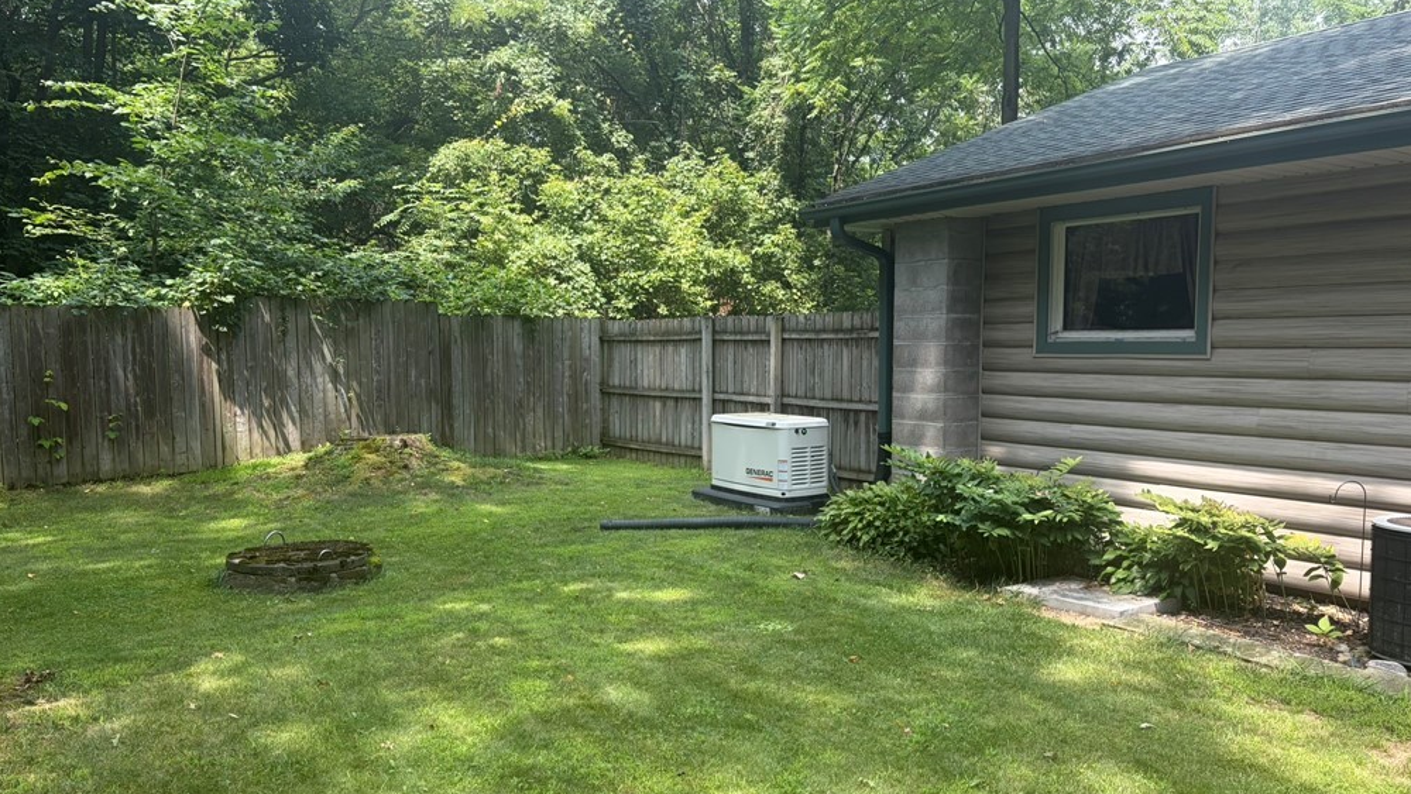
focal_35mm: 29
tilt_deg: -5.8
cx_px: 697
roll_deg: +1.2
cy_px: 437
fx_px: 1085
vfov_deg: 40.2
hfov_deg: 66.1
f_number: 1.6
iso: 50
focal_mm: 5.96
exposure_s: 1/430
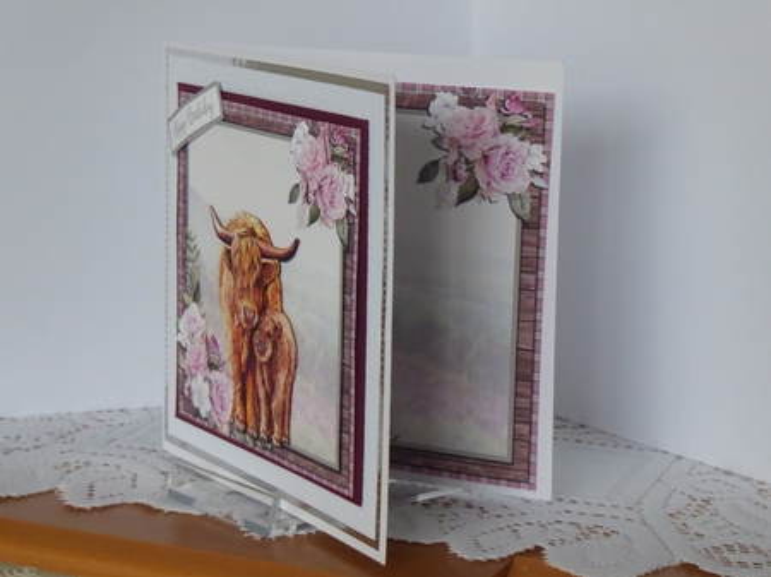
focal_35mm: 91
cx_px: 386
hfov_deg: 21.5
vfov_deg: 16.2
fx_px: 2026
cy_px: 288
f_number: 4.8
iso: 800
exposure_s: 1/80
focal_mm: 15
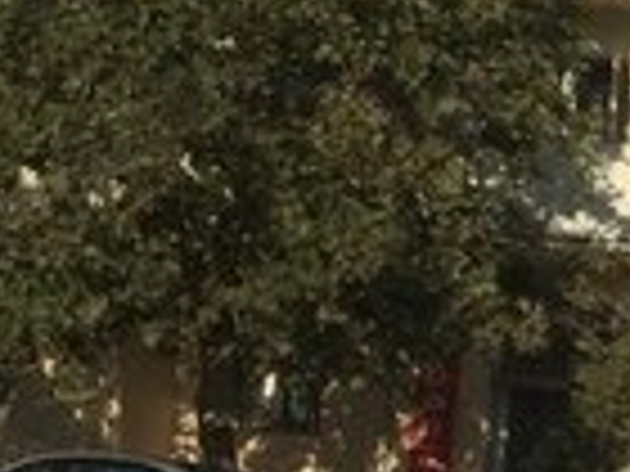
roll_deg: -5.4
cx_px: 1400
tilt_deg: +1.1
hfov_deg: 12.2
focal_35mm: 137
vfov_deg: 10.7
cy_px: 546
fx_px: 2493
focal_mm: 4.15
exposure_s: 1/3300
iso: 32
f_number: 2.2
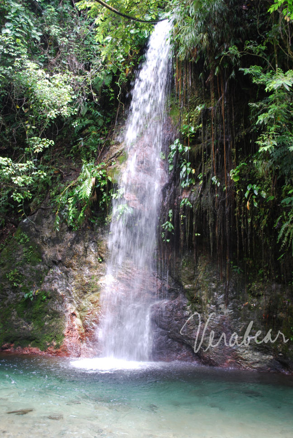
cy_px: 219
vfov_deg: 57.2
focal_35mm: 33
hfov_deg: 40.1
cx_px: 146
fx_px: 402
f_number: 4
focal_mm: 22
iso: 200
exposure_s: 1/50
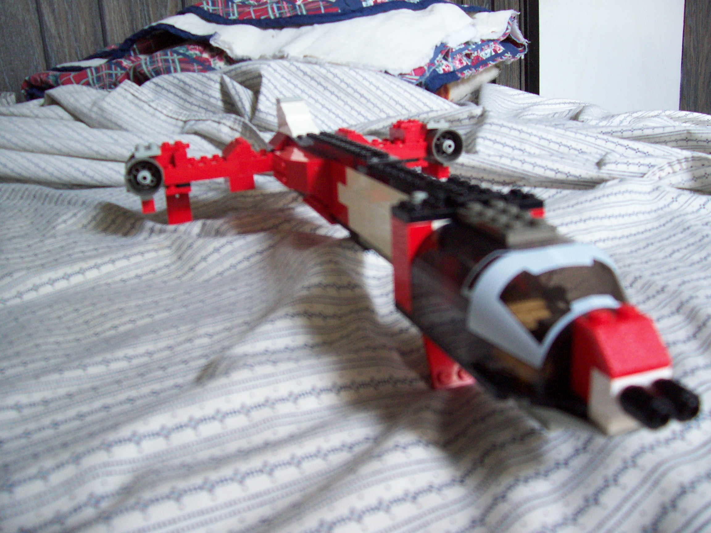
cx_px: 356
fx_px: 698
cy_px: 266
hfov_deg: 54.0
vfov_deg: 41.8
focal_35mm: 34
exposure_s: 1/20.3
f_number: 2.7
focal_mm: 5.6
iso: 160
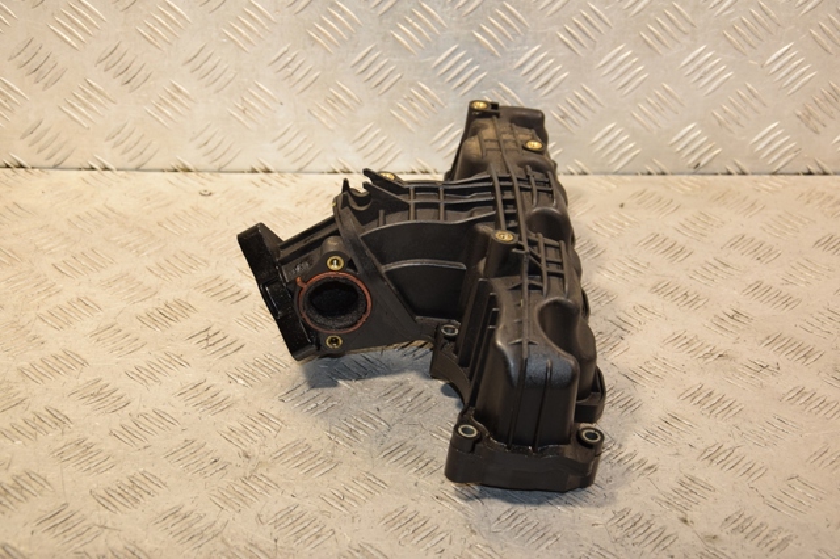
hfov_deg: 28.1
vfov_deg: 18.9
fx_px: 1679
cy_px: 280
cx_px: 420
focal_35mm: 72
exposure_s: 1/200
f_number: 5
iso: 800
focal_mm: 48
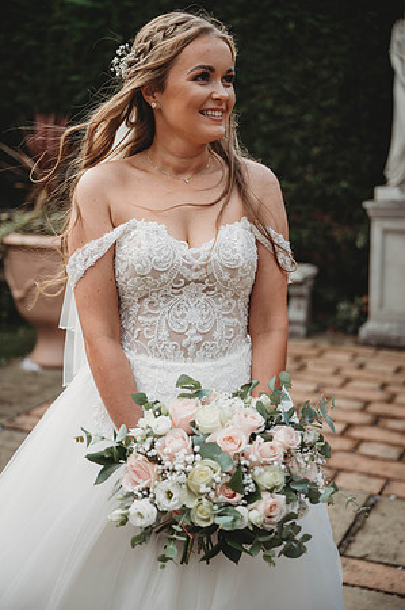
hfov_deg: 24.1
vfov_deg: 35.7
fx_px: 947
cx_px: 202
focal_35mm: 56
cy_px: 305
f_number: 2.8
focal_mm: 56
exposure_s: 1/800
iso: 100
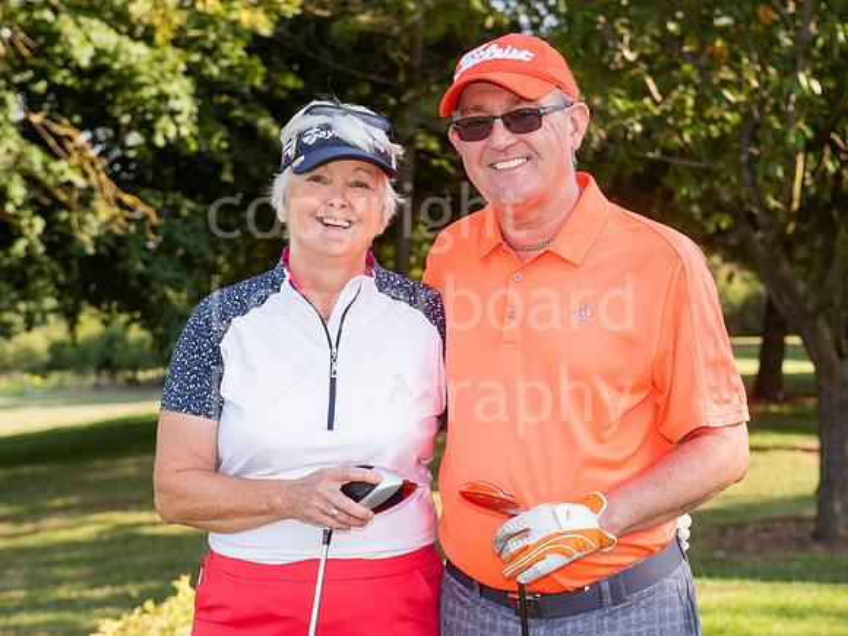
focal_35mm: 78
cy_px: 316
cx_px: 415
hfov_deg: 25.1
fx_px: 1902
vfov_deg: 19.0
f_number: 5.6
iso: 160
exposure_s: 1/250
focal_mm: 70
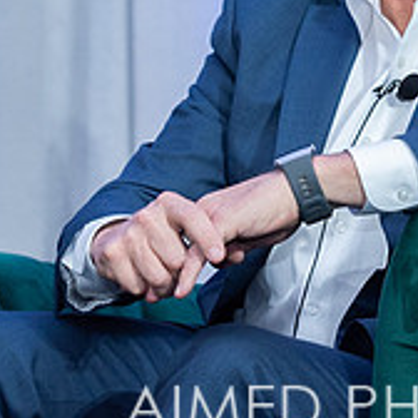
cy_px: -26
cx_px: 475
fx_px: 4099
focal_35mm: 300
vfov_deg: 5.8
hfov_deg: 5.8
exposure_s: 1/200
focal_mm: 102
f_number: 4
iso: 1600
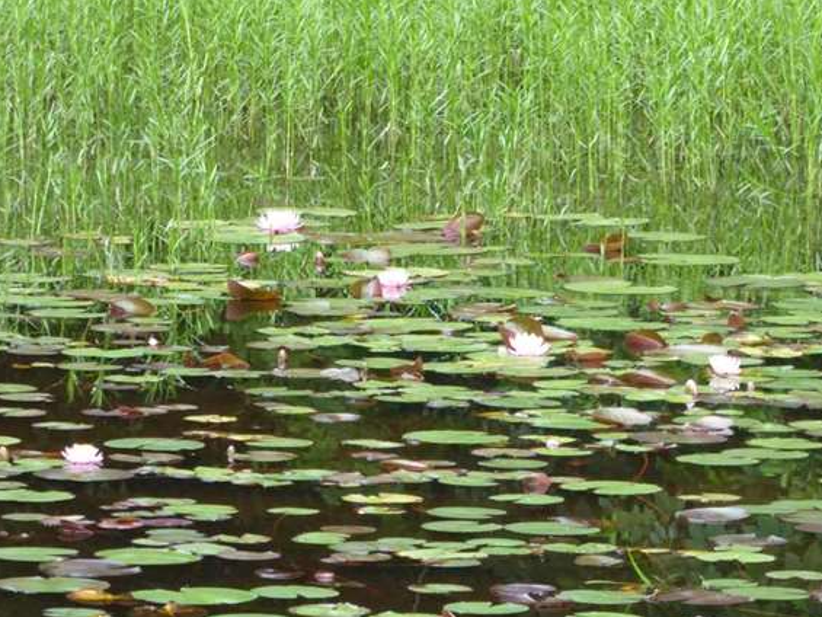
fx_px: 10831
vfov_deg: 3.3
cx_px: 553
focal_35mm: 456
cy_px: 409
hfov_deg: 4.3
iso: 320
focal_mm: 57.7
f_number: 5.9
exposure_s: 1/80
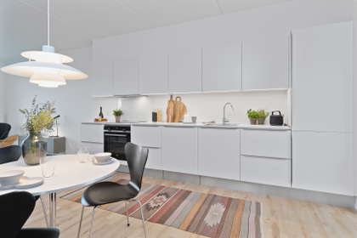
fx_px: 193
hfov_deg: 85.4
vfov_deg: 63.2
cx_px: 178
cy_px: 119
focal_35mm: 20
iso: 200
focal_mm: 13
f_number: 8
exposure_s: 1/8
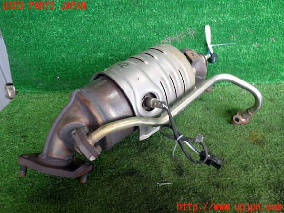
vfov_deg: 46.8
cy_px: 106
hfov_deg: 60.0
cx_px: 142
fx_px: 246
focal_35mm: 30
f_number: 2.3
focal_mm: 5.4
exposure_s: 1/60
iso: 200
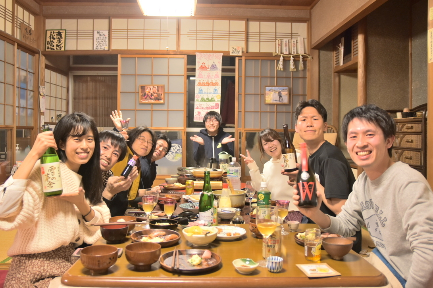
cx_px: 216
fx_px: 397
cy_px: 132
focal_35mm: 33
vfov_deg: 39.9
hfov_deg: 57.2
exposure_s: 1/15
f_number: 2.8
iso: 400
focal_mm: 20
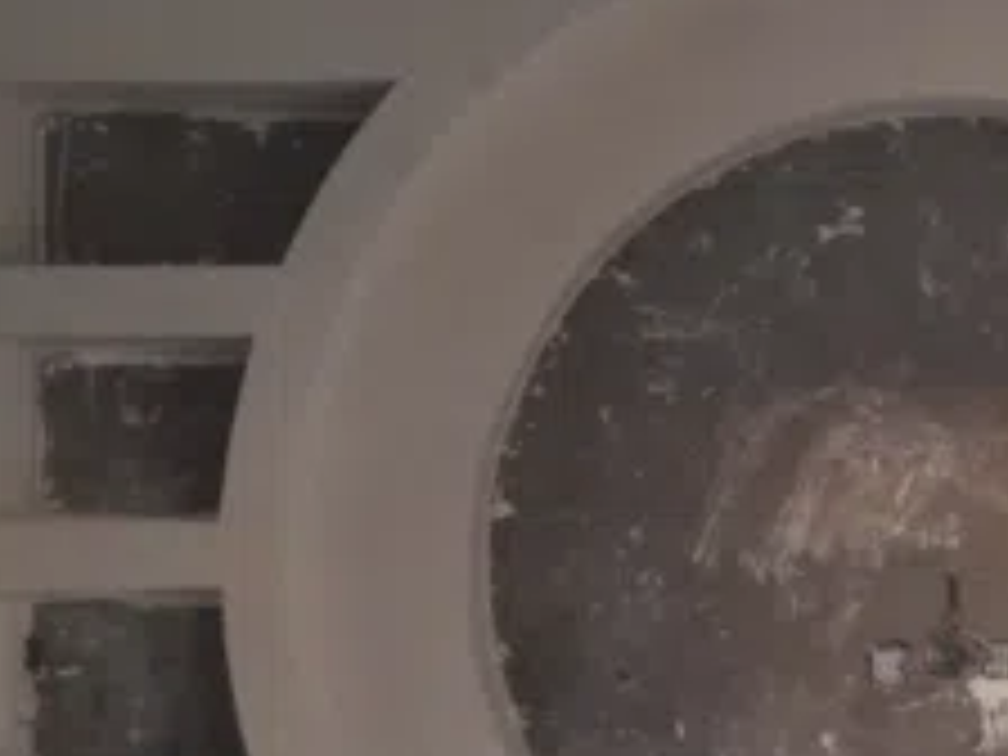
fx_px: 2242
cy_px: 639
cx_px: 1098
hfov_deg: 23.8
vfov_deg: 18.9
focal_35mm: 77
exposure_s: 1/25
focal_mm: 4
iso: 500
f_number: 1.8
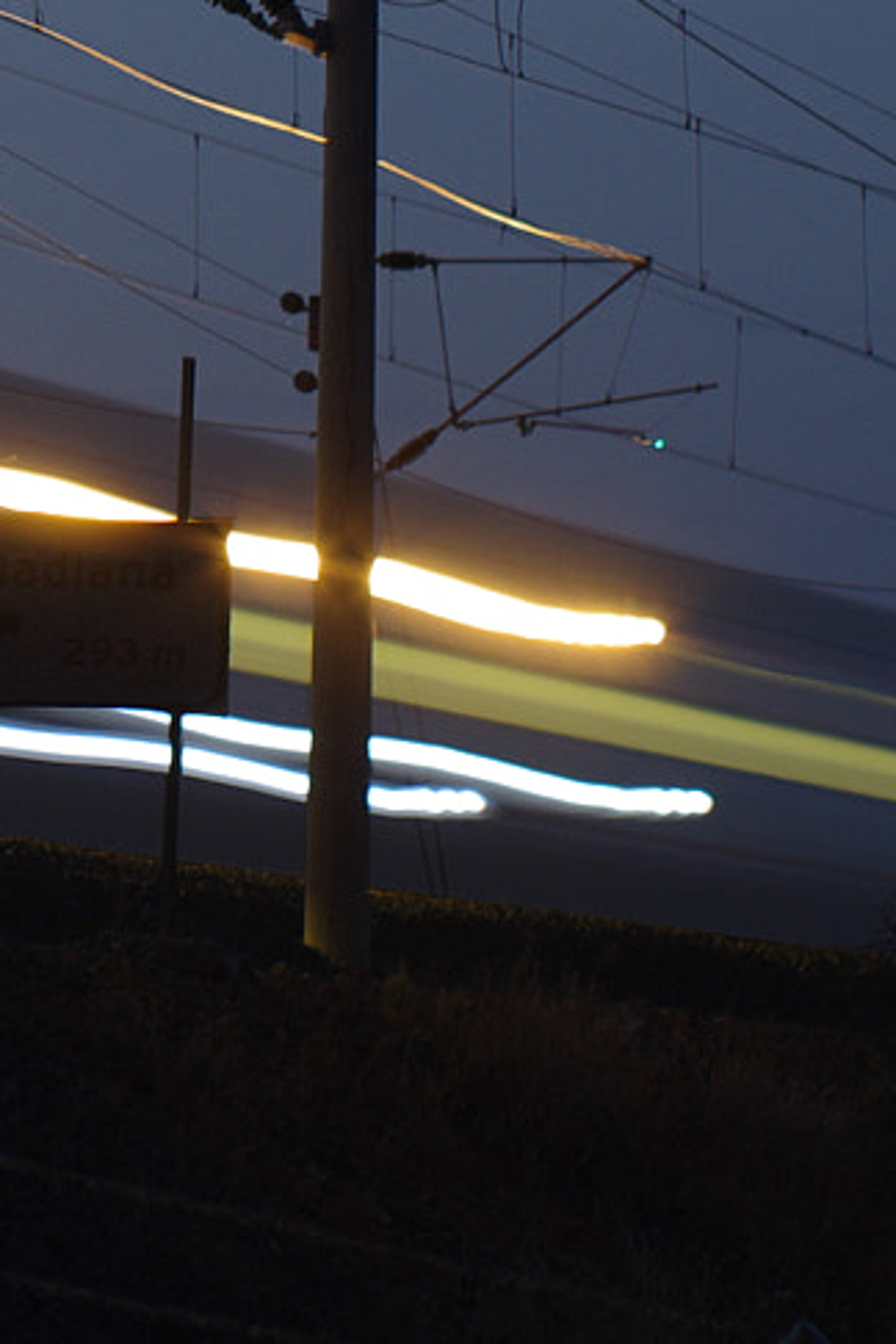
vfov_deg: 6.5
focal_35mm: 316
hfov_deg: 4.3
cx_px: -581
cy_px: -416
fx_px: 11796
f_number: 3.2
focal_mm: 50
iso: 100
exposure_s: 4
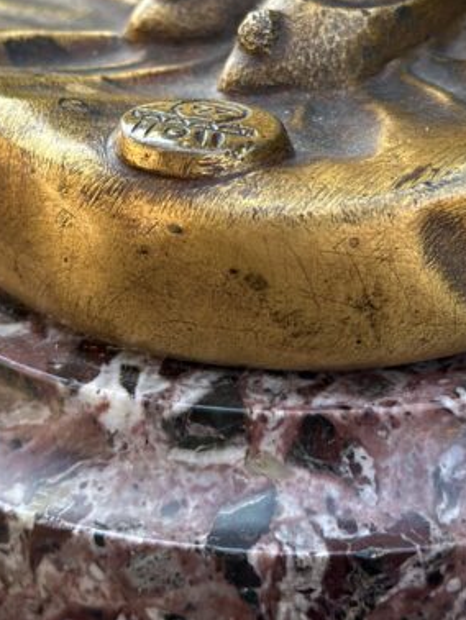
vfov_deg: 15.0
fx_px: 2331
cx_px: 295
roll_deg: +1.4
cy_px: 33
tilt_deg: -25.4
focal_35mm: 130
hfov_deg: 11.4
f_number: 1.78
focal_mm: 6.86
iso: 80
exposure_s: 1/384
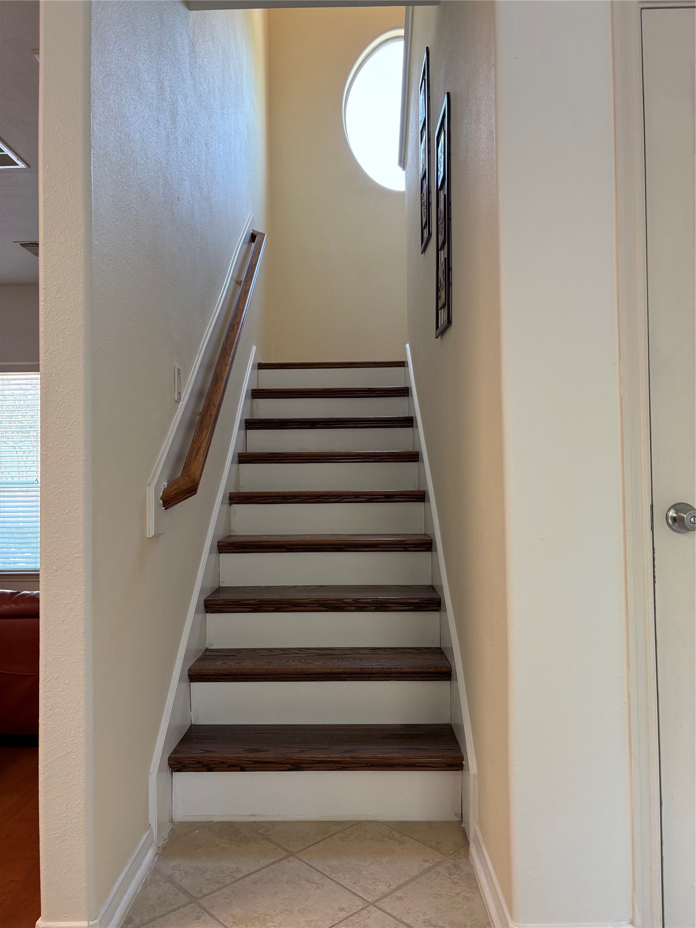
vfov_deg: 67.3
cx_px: 348
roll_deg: +0.8
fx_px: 697
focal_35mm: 26
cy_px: 464
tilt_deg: +2.3
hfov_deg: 53.1
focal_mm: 5.96
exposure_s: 1/60
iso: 100
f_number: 1.6
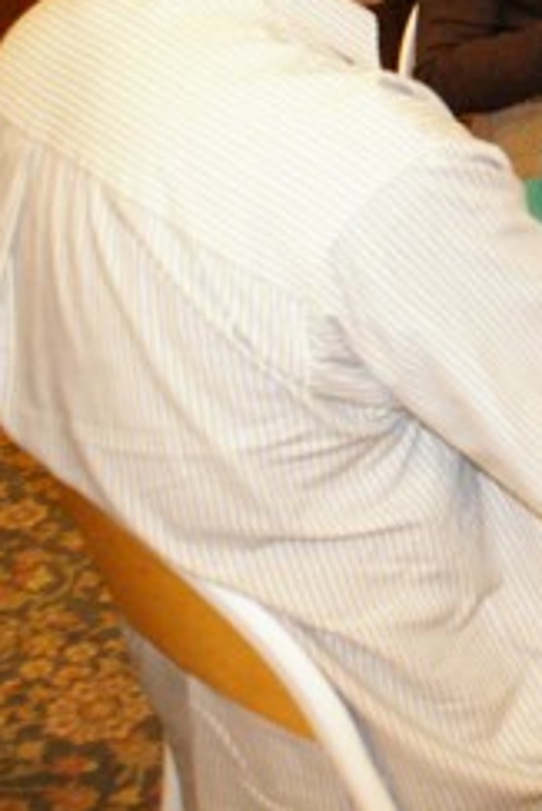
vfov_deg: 23.1
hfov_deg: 14.1
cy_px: 106
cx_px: 971
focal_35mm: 86
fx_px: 1939
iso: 1600
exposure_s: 1/15
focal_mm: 20
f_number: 4
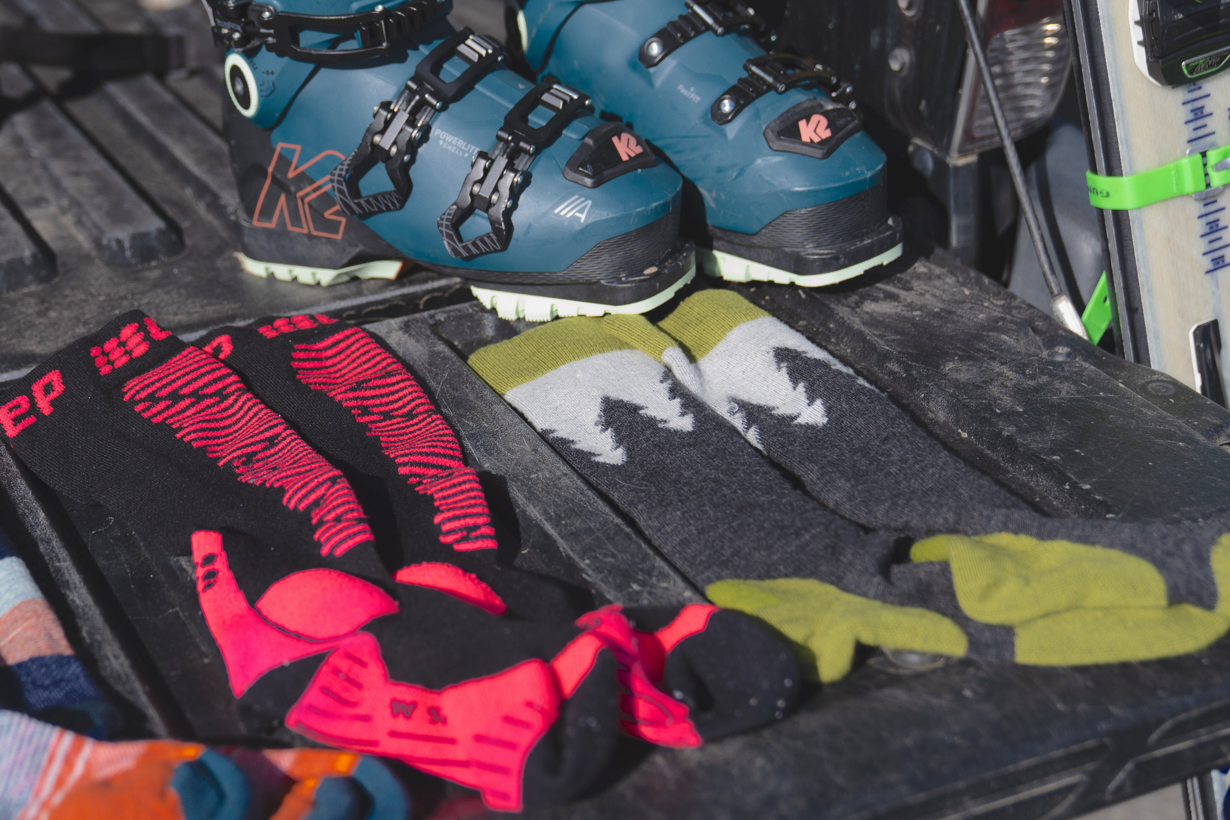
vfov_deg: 20.3
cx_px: 440
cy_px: 371
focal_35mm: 67
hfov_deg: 29.9
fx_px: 2289
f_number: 2.8
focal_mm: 41
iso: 100
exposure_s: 1/1000
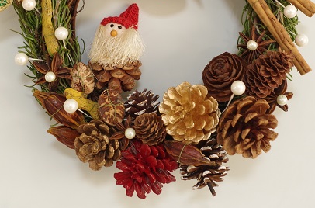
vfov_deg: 19.7
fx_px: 584
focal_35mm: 67
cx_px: 155
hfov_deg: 30.2
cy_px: 13
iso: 400
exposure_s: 1/60
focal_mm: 23.13
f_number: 5
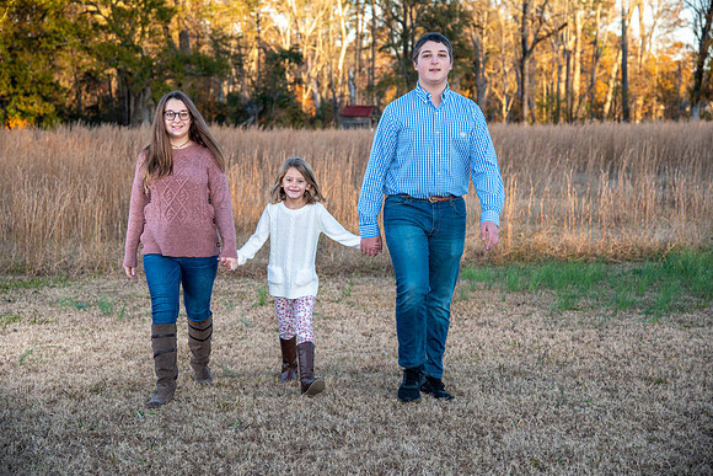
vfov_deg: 19.5
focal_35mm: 70
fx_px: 1387
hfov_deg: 28.8
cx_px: 356
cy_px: 238
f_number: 5
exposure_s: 1/125
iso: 100
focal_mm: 70
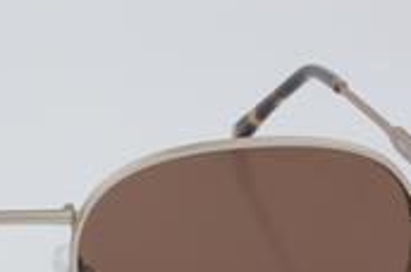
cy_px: 291
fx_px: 2190
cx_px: 7
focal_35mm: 192
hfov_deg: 10.6
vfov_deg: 7.1
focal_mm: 55
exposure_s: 1/4
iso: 100
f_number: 32
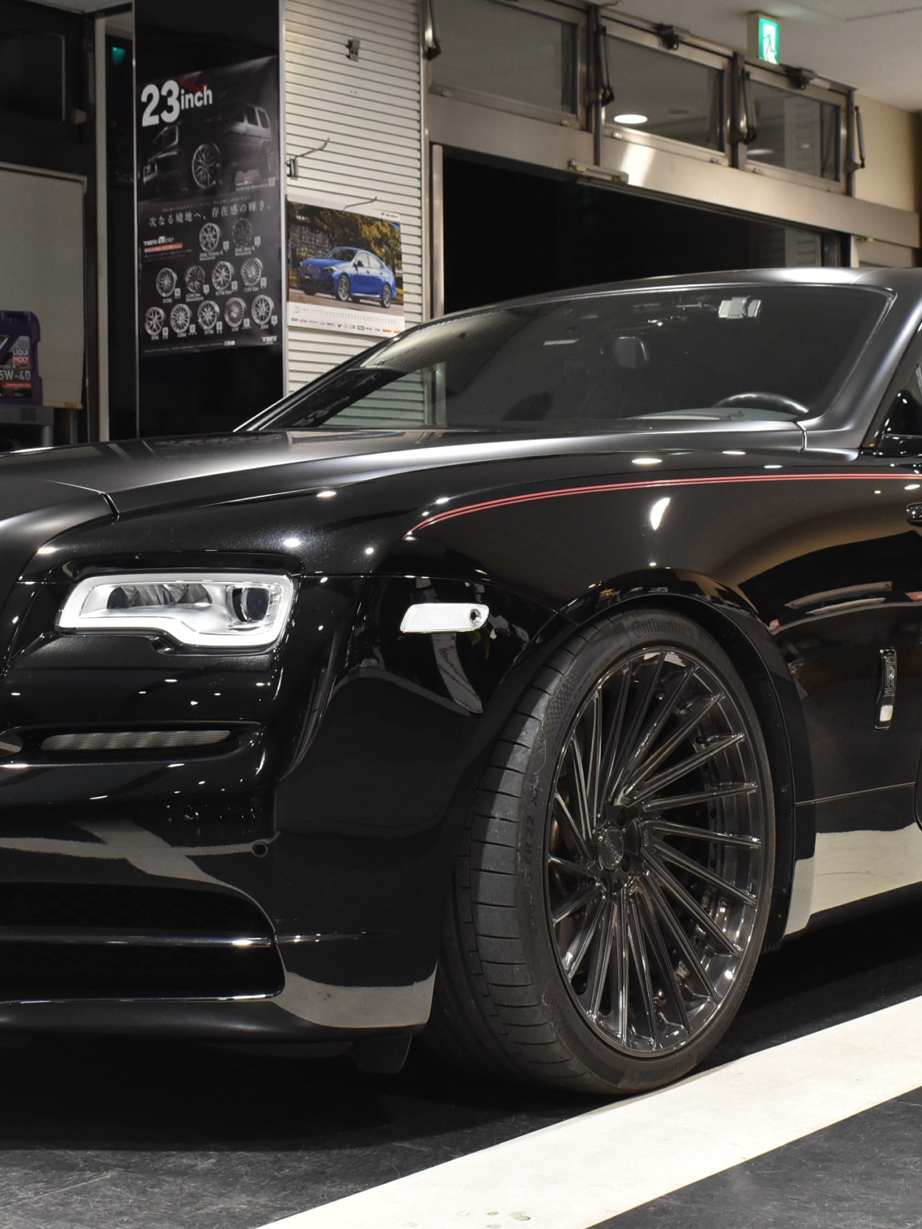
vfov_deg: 31.2
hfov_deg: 23.7
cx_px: 448
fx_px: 2202
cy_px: 620
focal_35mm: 62
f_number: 8
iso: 1400
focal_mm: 28
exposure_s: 1/50
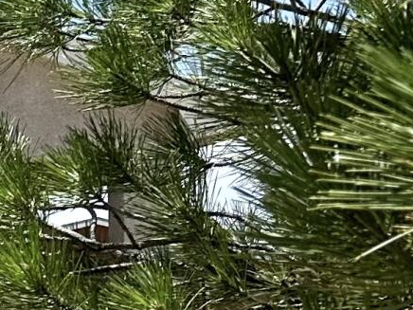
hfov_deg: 9.4
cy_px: 207
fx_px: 1969
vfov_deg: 9.0
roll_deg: -0.8
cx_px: -823
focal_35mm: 165
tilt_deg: +3.2
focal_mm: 6.86
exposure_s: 1/5525
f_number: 1.78
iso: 80
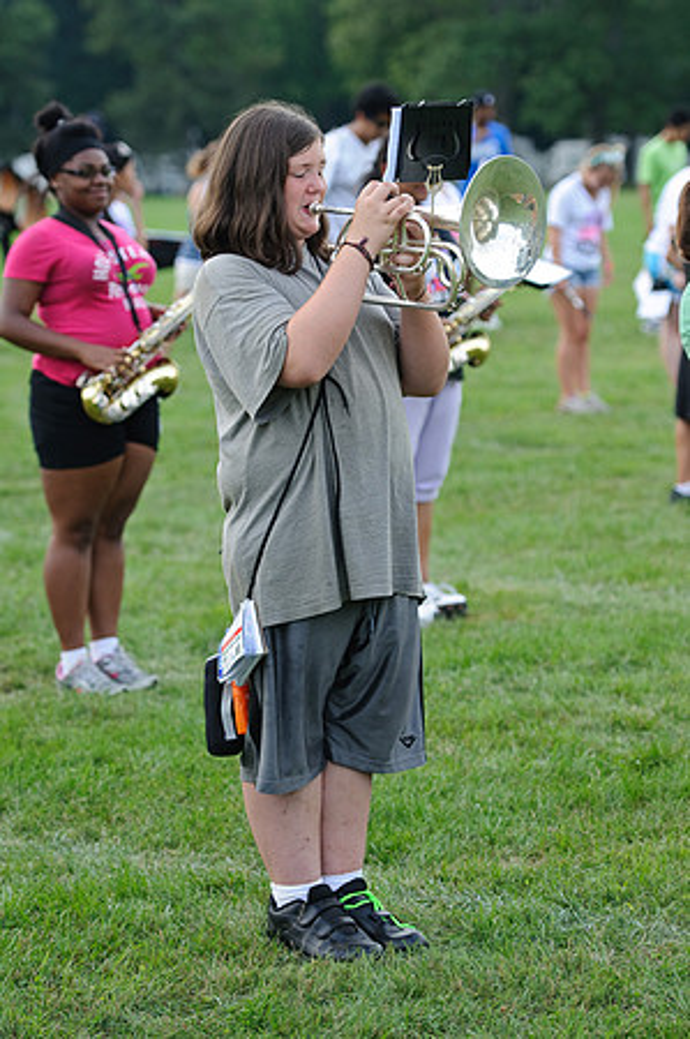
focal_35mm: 135
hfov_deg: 10.1
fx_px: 3890
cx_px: 345
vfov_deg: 15.2
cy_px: 520
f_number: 2.8
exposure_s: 1/500
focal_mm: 90
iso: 200
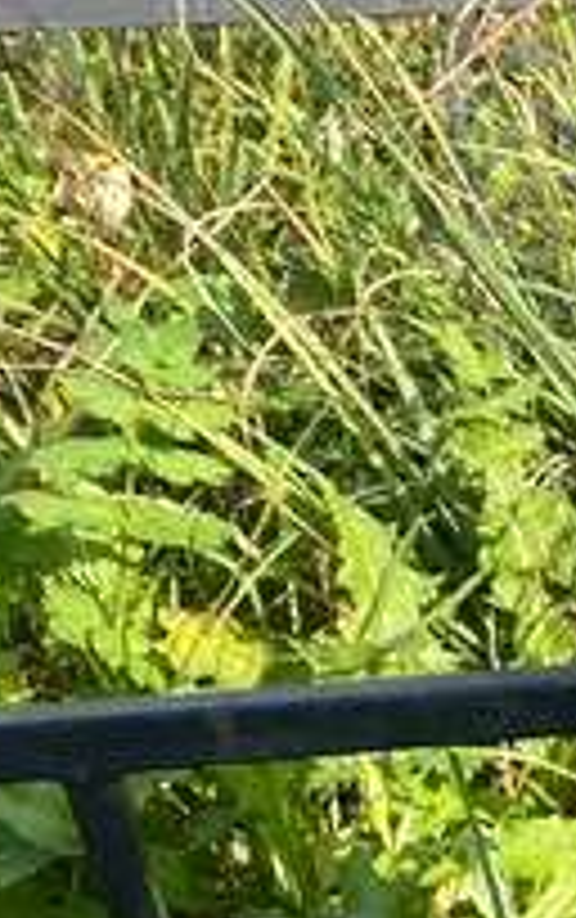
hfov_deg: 9.9
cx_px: 1584
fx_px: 2705
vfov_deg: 18.3
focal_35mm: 108
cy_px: 1089
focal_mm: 4.25
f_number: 1.8
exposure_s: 1/852
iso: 32
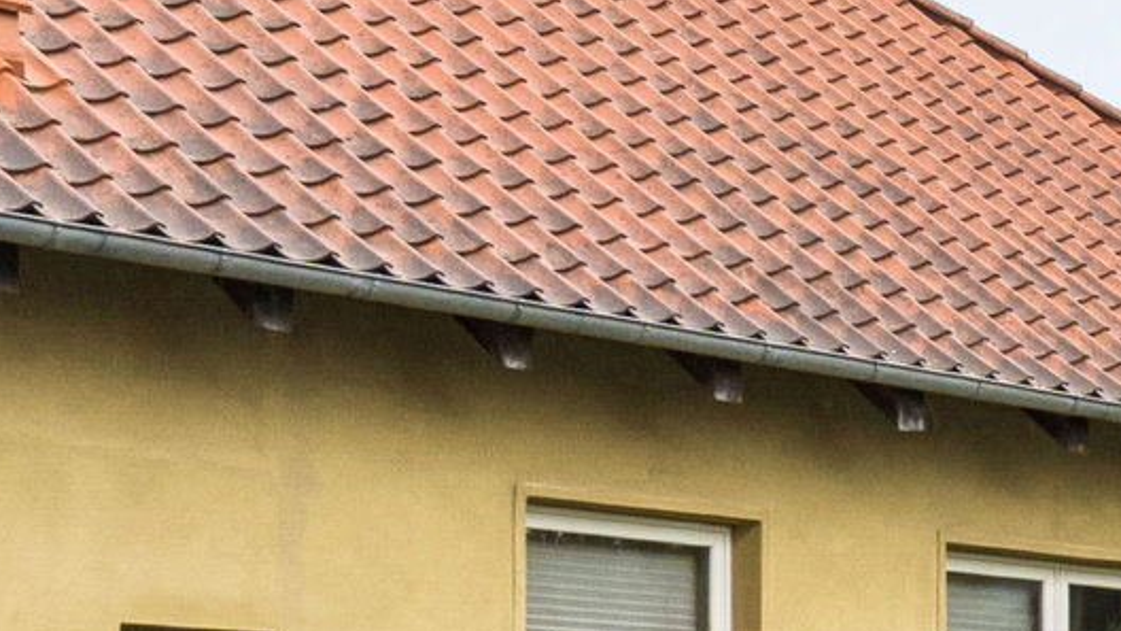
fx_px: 3716
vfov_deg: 9.5
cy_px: 814
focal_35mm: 125
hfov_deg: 14.7
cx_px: 2098
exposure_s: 1/125
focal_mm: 14
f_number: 8
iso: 200
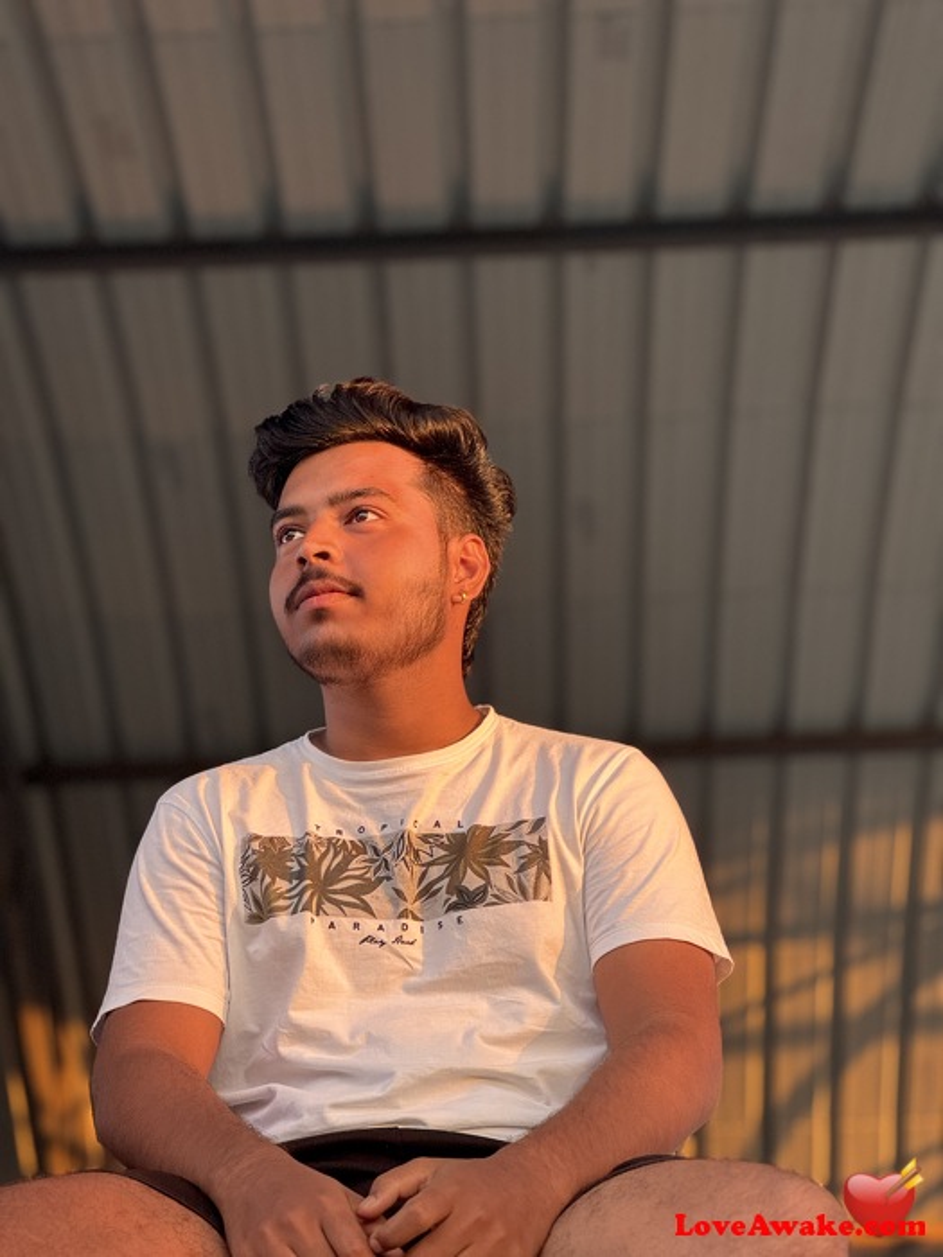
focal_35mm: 77
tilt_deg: +26.9
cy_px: 628
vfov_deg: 25.3
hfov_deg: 19.1
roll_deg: +1.3
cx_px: 472
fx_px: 2797
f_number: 2.8
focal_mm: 9
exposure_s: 1/60
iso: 320
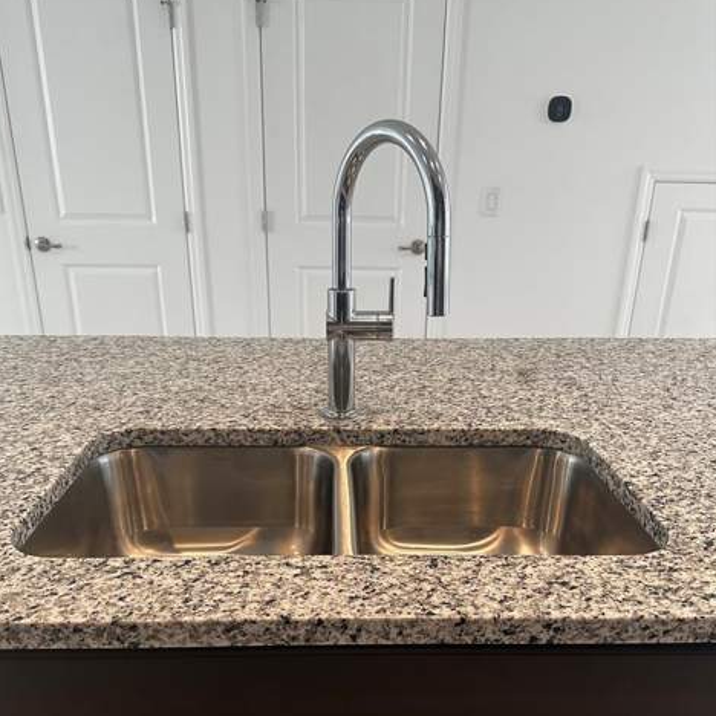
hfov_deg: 55.6
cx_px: 353
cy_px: 456
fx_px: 679
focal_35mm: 29
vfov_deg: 54.9
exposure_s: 1/120
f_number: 1.78
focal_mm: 6.86
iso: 125
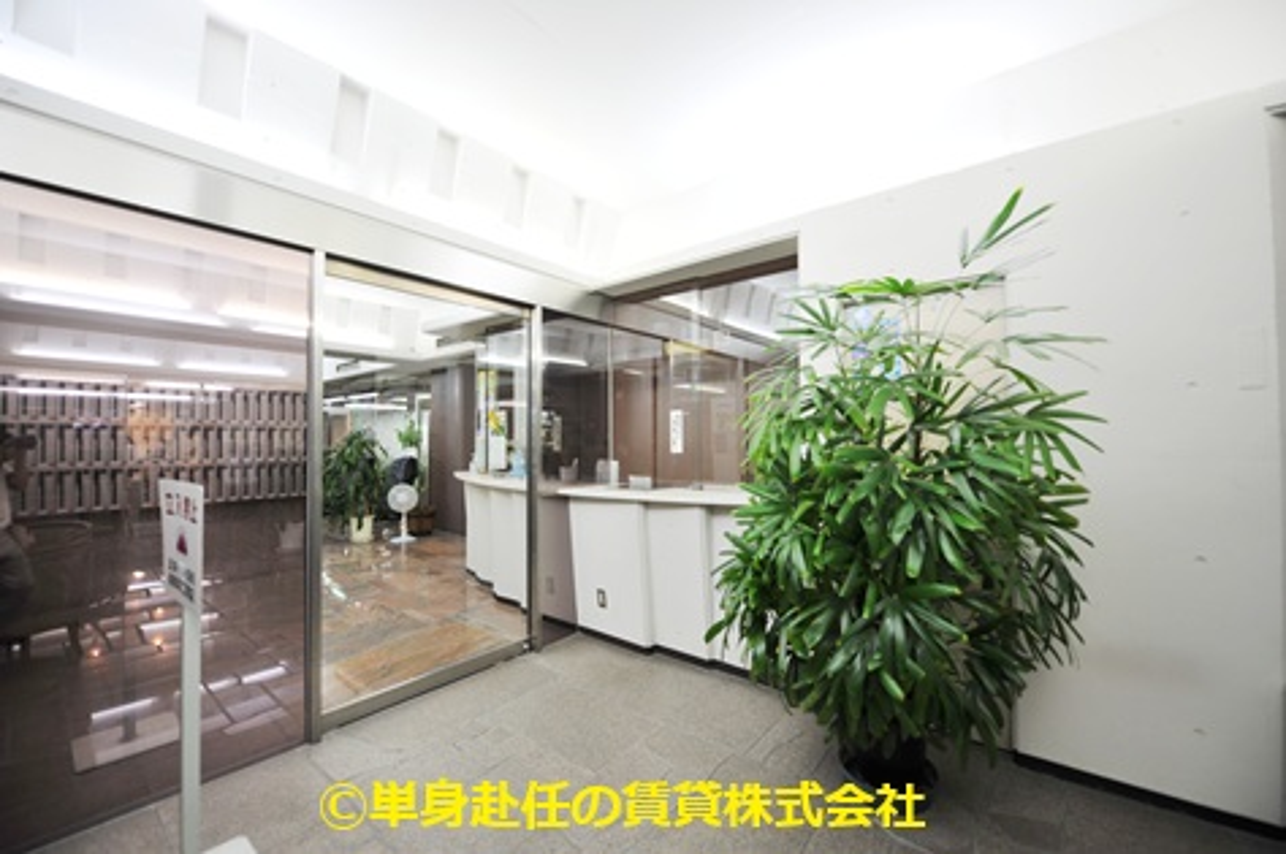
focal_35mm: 14
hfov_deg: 104.3
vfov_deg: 81.1
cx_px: 643
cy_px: 427
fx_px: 500
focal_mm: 14
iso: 200
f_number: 2.8
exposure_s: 1/20
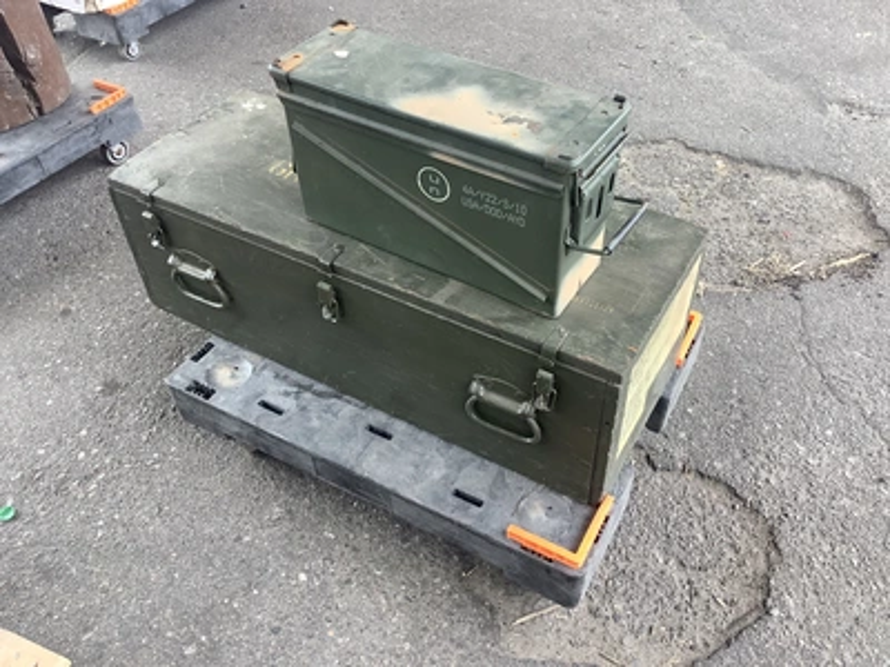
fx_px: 797
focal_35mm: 31
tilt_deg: -43.5
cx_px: 445
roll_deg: +2.4
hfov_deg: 58.4
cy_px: 334
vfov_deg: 45.4
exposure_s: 1/120
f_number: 2.4
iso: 50
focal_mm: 3.3
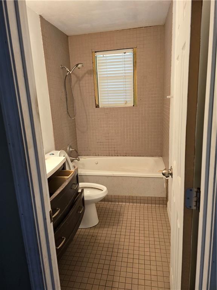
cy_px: 145
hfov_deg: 58.9
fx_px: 192
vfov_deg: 73.9
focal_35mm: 23
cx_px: 108
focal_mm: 6.3
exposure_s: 1/120
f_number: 1.7
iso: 640
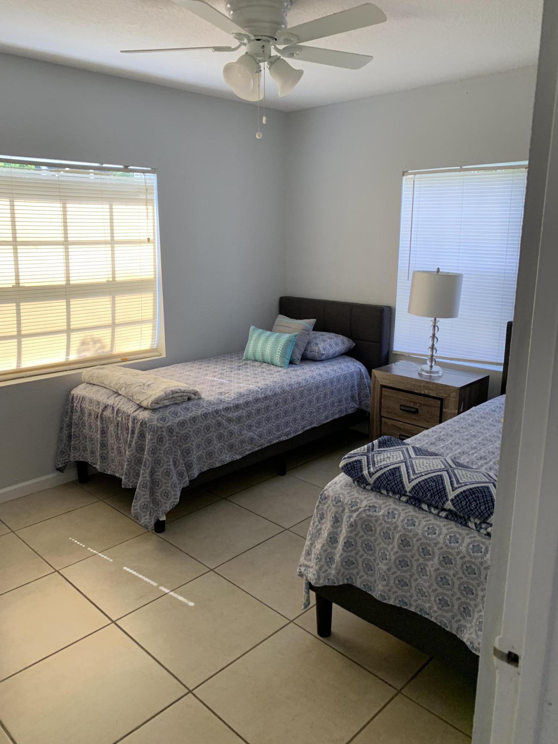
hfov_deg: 53.1
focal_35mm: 26
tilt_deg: -13.2
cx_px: 279
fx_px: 559
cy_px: 372
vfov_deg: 67.3
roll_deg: +0.6
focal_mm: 4.25
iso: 80
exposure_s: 1/121
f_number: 1.8
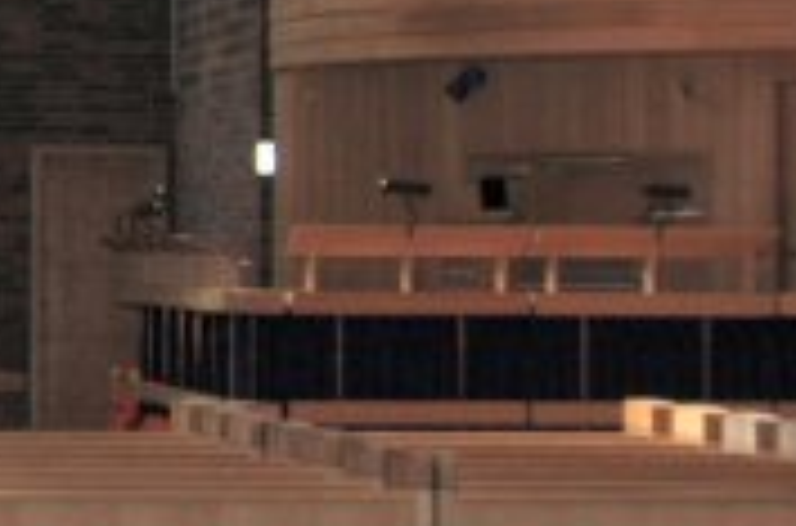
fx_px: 4719
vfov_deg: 6.3
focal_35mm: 214
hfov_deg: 9.3
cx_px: -531
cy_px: -94
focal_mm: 28
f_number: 4
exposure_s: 1/60
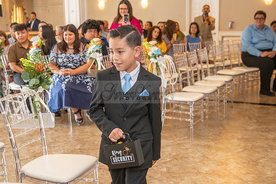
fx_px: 383
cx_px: 138
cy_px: 92
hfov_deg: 39.6
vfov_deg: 27.0
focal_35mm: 50
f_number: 4.5
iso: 1250
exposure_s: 1/200
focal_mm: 50
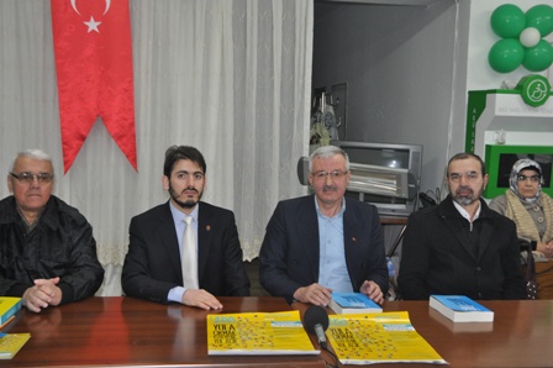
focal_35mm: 46
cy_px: 184
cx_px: 276
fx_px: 714
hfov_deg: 42.4
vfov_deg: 28.9
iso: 800
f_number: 4
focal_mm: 31
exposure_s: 1/60
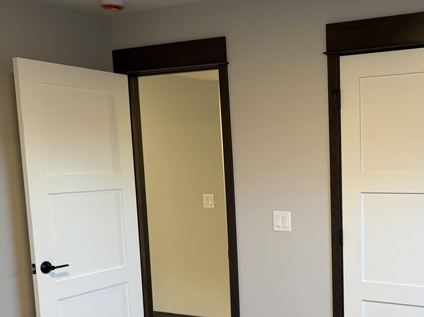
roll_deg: +0.9
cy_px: 235
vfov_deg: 30.4
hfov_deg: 38.1
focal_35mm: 47
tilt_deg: -6.8
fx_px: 575
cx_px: 370
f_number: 1.78
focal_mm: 6.76
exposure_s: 1/60
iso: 125
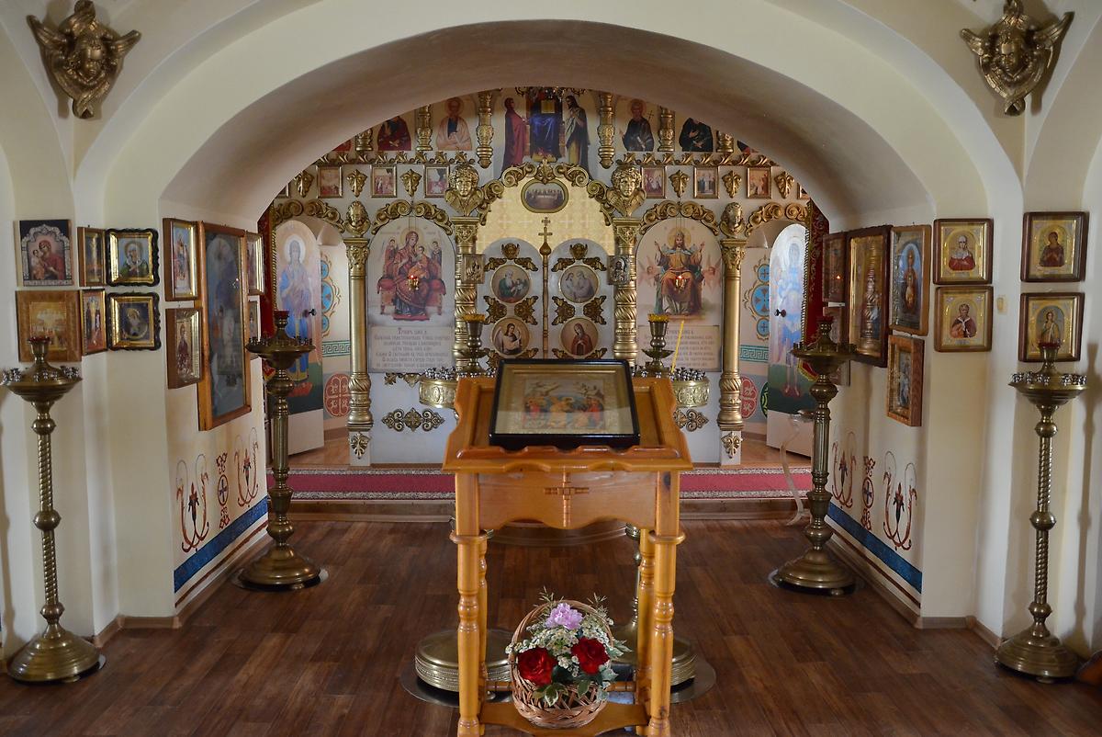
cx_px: 551
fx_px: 827
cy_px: 368
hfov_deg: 67.3
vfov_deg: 48.0
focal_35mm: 27
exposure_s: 1/30
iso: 1800
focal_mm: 18
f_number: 3.5
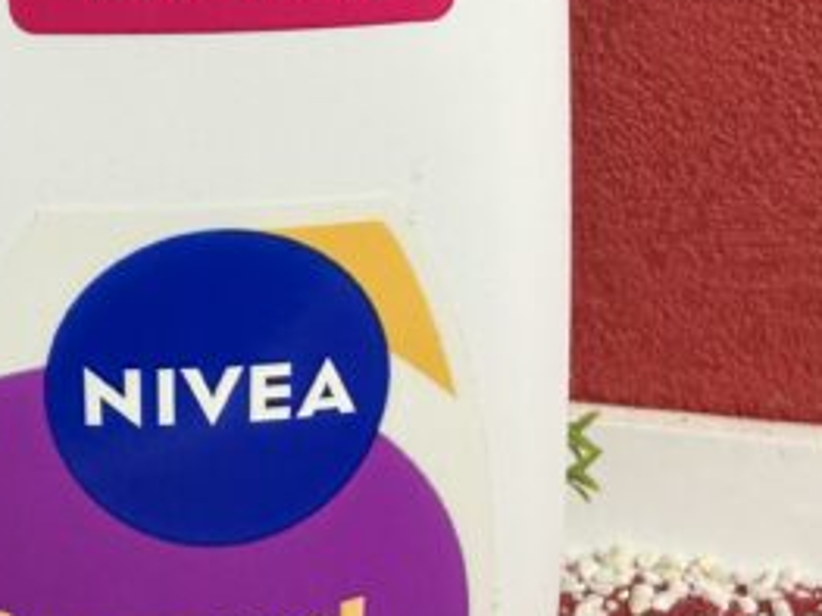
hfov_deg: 27.7
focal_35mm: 70
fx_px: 1661
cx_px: 309
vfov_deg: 20.8
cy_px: 453
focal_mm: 2.22
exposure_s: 1/50
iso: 160
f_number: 2.2
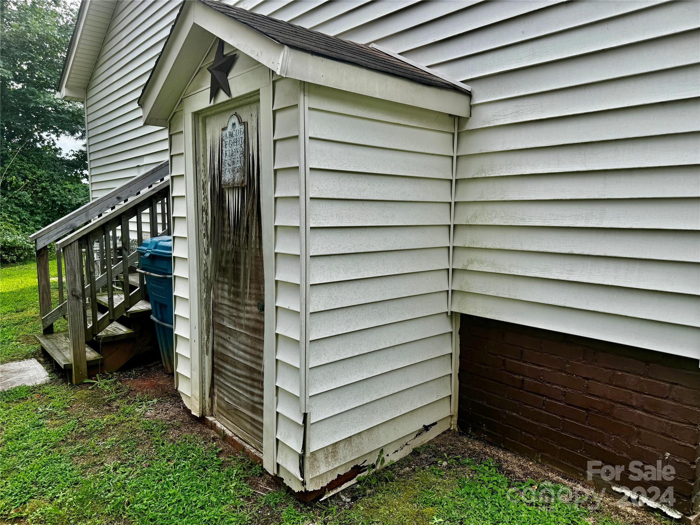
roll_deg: +0.4
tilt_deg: -6.4
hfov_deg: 71.6
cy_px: 262
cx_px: 350
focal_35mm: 24
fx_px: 485
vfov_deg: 56.8
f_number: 1.78
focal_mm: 6.76
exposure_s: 1/723
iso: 80
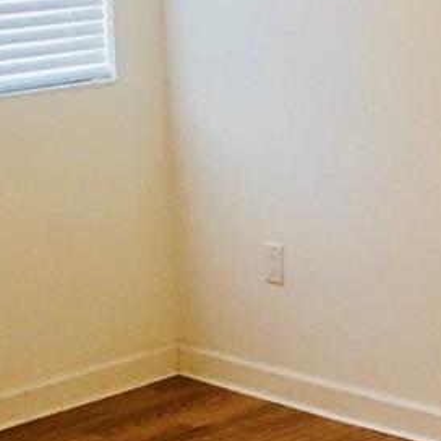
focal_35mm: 113
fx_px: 1629
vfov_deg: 15.4
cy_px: 180
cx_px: 274
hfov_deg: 15.4
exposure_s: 1/30
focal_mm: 4.15
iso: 100
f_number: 2.2
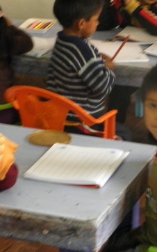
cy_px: 56
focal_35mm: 132
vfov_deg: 15.7
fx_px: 904
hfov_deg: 9.9
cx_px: 11
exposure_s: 1/8
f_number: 3.9
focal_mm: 7.9
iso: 200
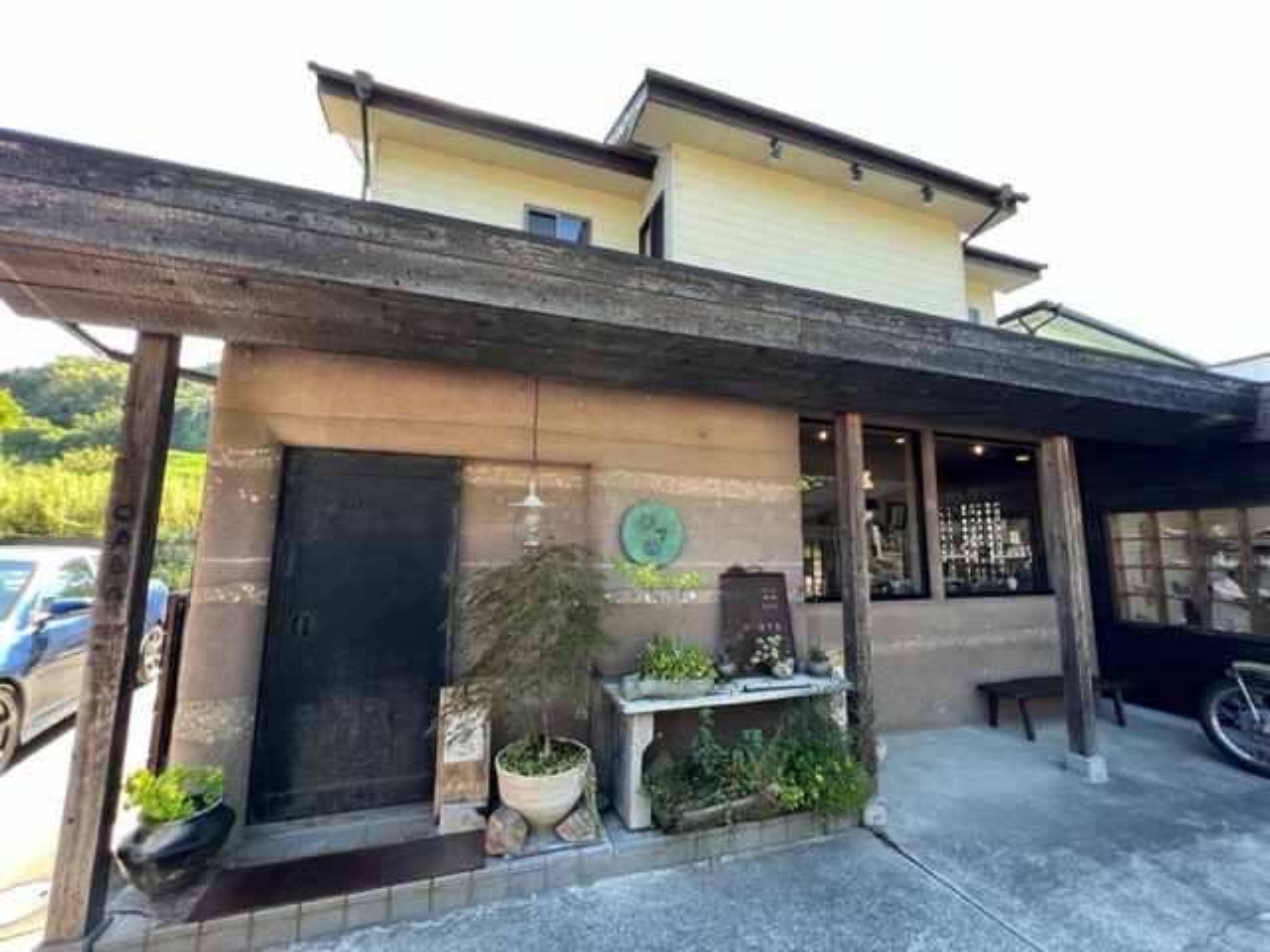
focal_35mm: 13
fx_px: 477
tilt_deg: +7.1
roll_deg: -0.7
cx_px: 635
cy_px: 476
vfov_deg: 89.9
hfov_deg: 106.2
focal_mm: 1.57
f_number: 1.8
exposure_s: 1/99
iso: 64
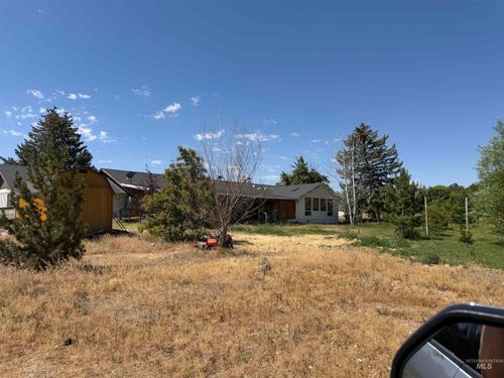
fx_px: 349
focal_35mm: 24
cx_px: 252
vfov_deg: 56.8
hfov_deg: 71.6
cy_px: 189
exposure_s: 1/6173
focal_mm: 6.76
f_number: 1.78
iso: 80
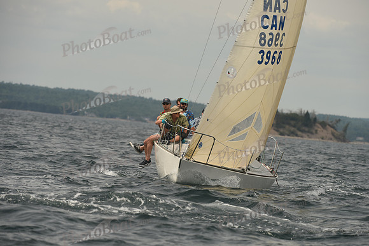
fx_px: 3178
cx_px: 184
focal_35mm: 310
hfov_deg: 6.6
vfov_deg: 4.4
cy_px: 123
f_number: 7.1
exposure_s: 1/1000
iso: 250
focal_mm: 310
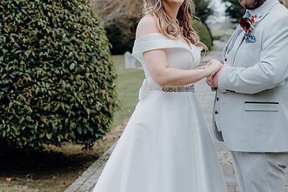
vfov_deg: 15.0
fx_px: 728
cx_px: 221
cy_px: 83
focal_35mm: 91
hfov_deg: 22.1
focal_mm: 56
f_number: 3.5
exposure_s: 1/200
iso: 5000
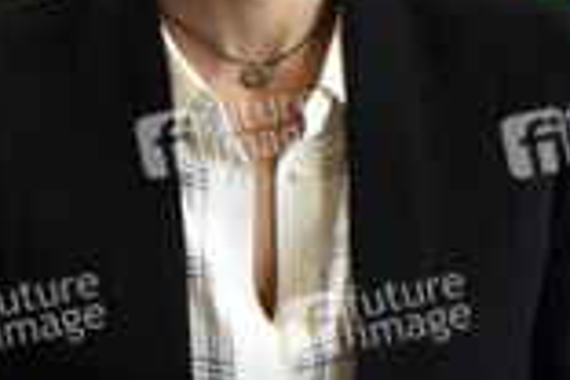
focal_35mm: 866
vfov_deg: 1.6
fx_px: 13711
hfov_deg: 2.4
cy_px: -139
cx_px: 280
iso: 1600
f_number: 3.5
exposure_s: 1/320
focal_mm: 200
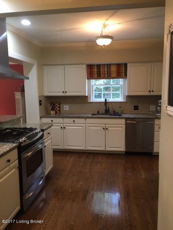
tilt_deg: -7.2
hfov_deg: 48.2
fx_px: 193
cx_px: 86
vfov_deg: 61.7
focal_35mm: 29
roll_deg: +0.8
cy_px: 115
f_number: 2.2
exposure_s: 1/30
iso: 125
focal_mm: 4.15
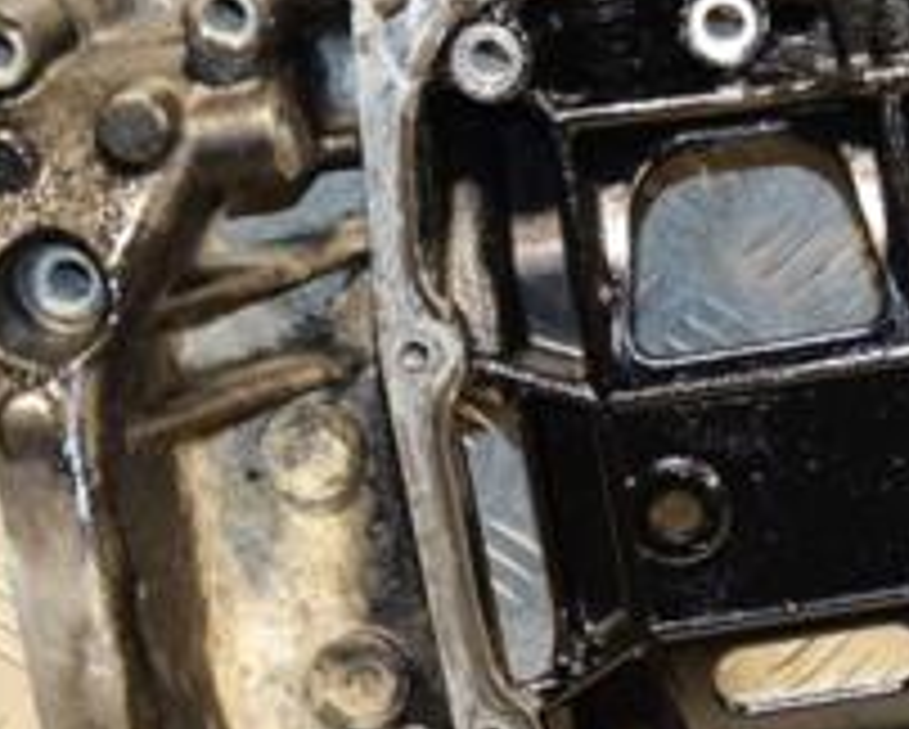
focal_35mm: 142
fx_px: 3824
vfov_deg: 10.9
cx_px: 1048
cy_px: 490
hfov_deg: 13.2
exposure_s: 1/100
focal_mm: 34
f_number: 5
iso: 800
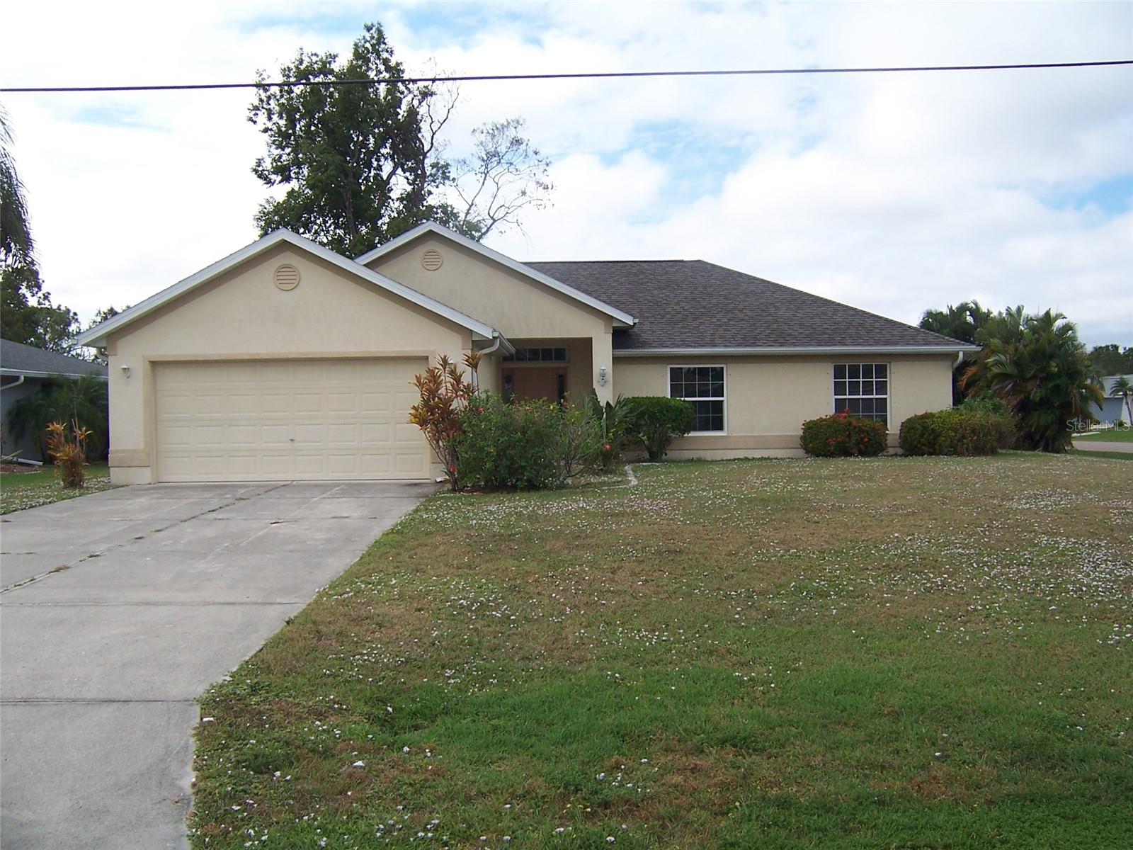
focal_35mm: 33
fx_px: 1080
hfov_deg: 55.4
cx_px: 566
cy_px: 425
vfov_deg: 42.9
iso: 80
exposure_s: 1/750
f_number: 3.4
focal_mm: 5.5
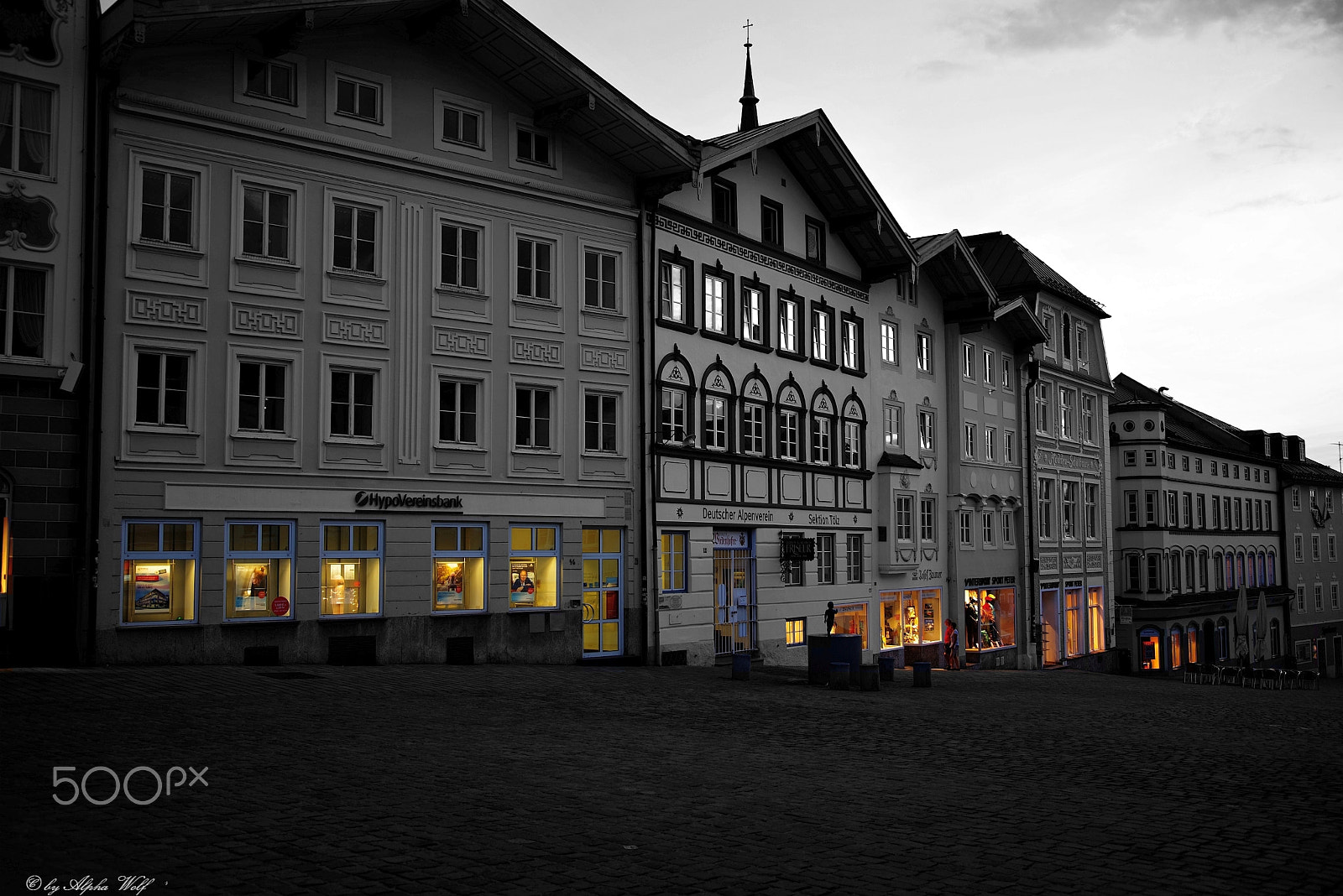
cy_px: 448
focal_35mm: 34
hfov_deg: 55.8
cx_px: 672
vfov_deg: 38.9
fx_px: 1269
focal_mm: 34
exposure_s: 1/13
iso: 200
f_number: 4
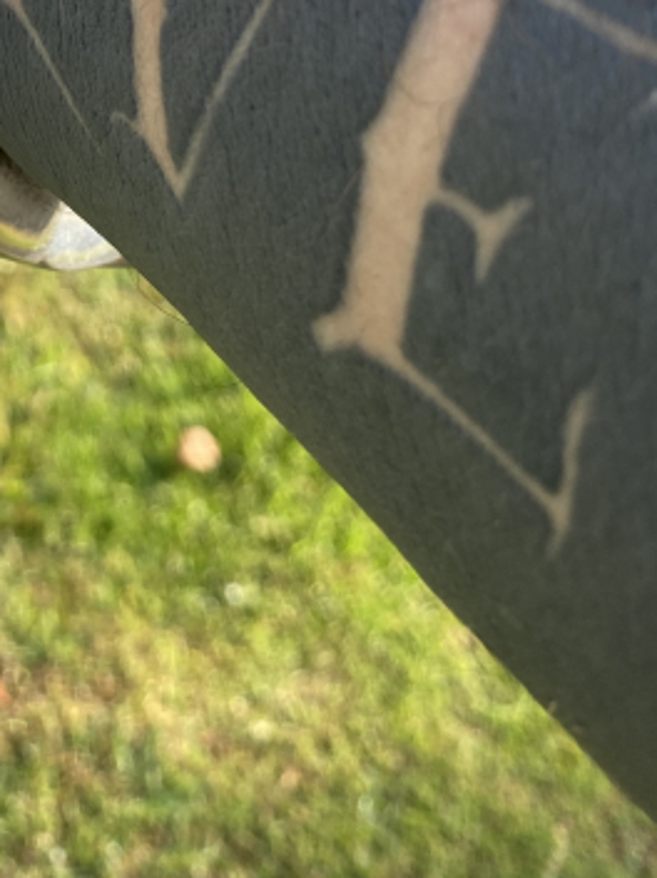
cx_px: -35
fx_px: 1496
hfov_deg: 23.5
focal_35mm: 59
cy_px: -97
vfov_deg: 29.4
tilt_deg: -31.3
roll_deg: -0.7
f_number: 1.8
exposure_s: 1/858
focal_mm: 4.25
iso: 32
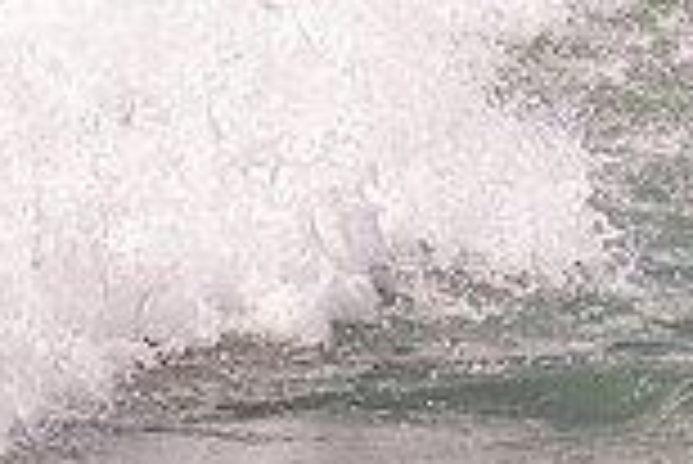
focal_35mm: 2146
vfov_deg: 0.6
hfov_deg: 1.0
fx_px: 41349
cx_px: 1062
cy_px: -291
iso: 180
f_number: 5.6
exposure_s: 1/1250
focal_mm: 380
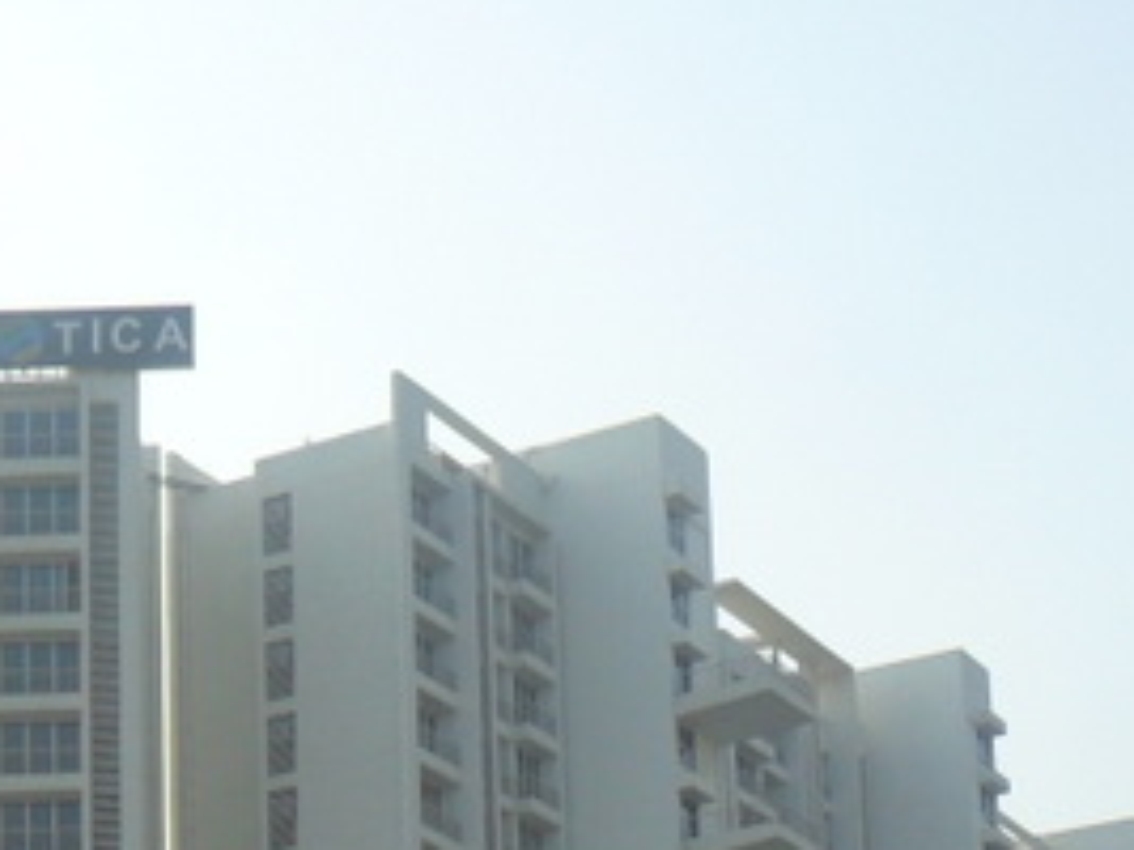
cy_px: 1196
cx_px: 255
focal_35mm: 108
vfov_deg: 13.1
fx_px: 3536
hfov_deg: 18.1
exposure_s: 1/750
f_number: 4
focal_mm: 6.6
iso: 100
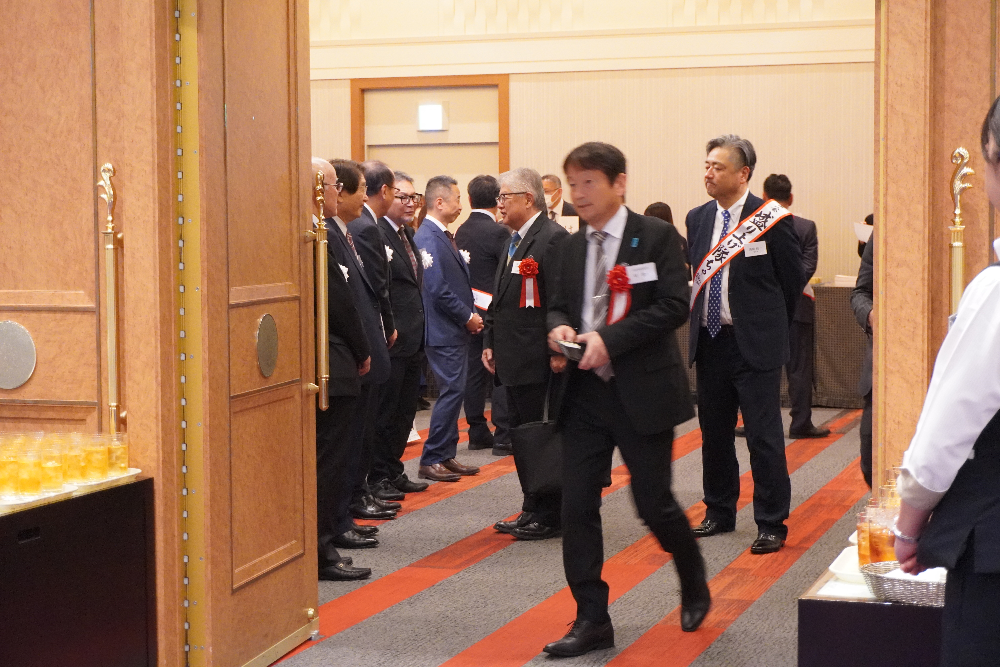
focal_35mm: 68
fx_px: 1875
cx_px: 500
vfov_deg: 20.2
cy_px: 334
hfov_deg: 29.9
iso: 6400
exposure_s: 1/50
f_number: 5.6
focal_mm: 45
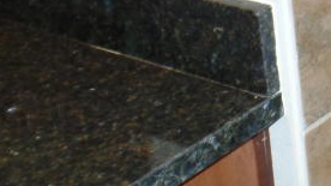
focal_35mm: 93
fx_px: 816
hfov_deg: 19.1
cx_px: 540
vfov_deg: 12.1
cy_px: -131
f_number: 2.8
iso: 100
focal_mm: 4.1
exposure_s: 1/30
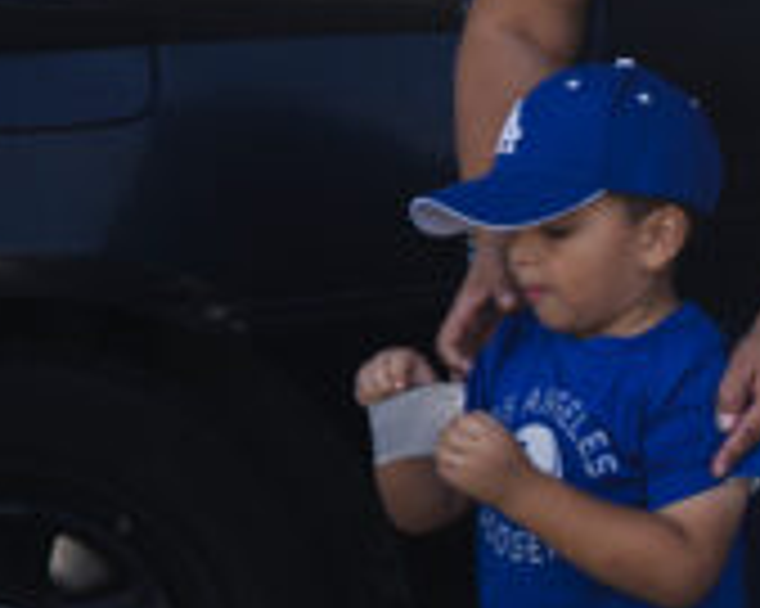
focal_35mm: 228
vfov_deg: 6.8
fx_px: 5128
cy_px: 336
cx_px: 1511
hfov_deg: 8.1
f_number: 4.5
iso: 400
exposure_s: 1/500
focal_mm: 53.5
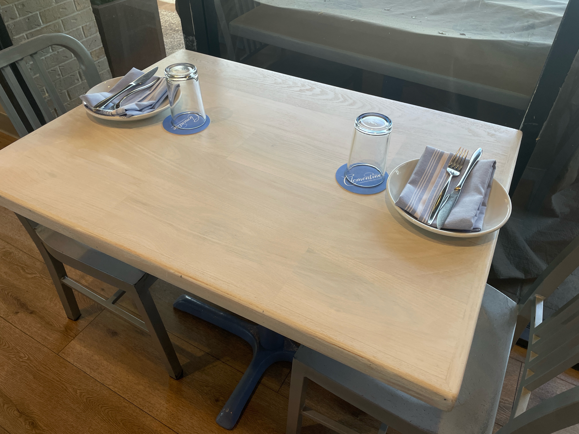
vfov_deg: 53.1
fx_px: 435
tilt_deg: -46.1
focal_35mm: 26
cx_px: 290
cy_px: 217
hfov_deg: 67.3
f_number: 1.6
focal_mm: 4.2
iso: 100
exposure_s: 1/120
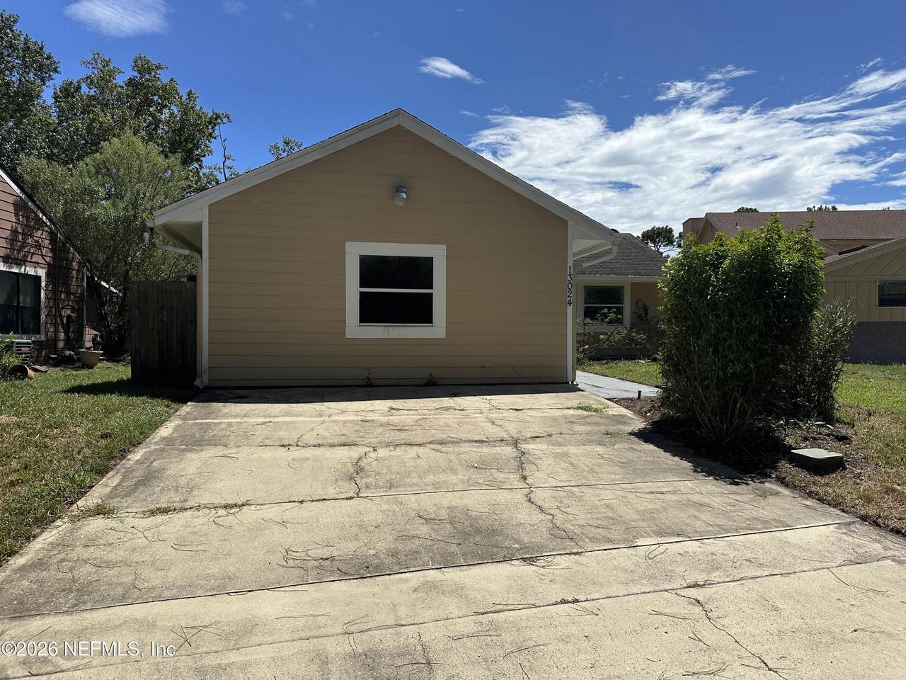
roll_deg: -0.5
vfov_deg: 56.8
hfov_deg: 71.6
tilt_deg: -0.8
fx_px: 628
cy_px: 340
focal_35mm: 24
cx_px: 453
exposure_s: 1/8197
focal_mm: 6.86
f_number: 1.78
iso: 80
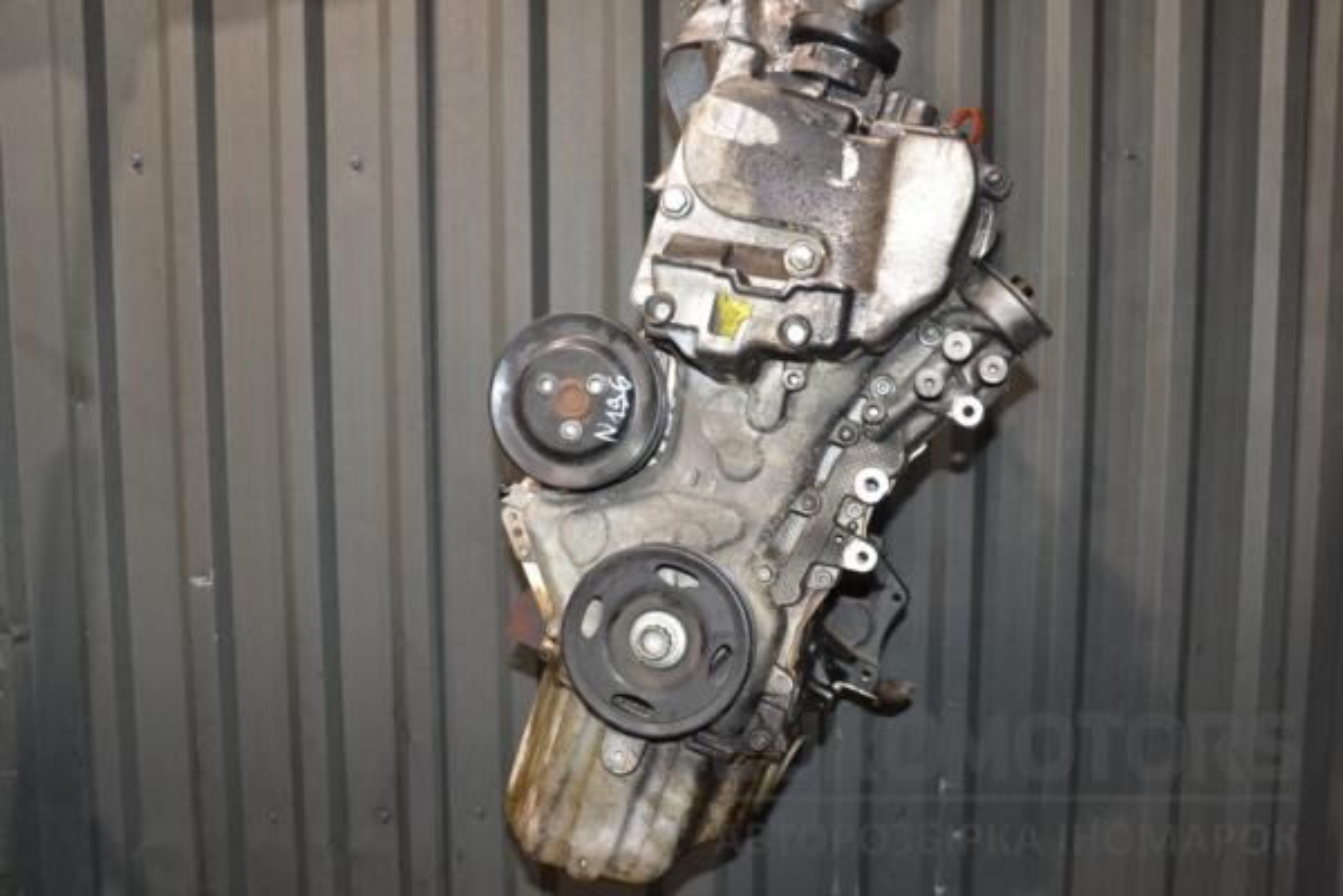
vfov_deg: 35.5
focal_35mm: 38
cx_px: 672
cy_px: 448
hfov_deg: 51.3
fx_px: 1399
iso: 800
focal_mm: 25
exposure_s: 1/60
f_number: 5
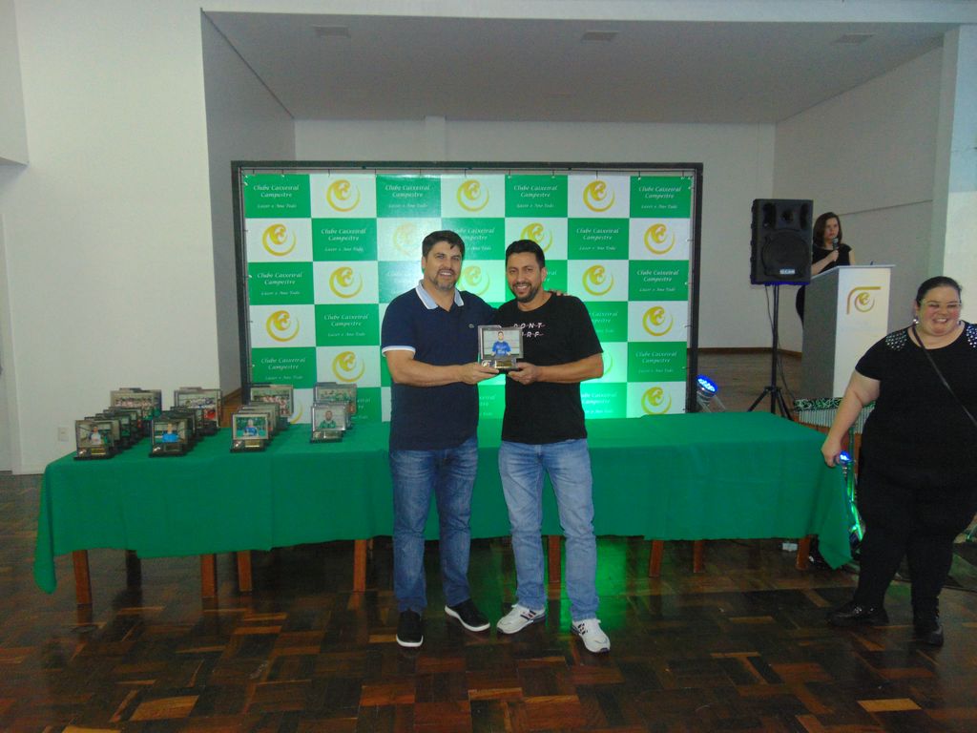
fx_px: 706
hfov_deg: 69.4
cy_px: 366
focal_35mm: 25
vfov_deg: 54.9
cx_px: 488
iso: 200
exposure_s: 1/30
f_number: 3
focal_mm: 4.5
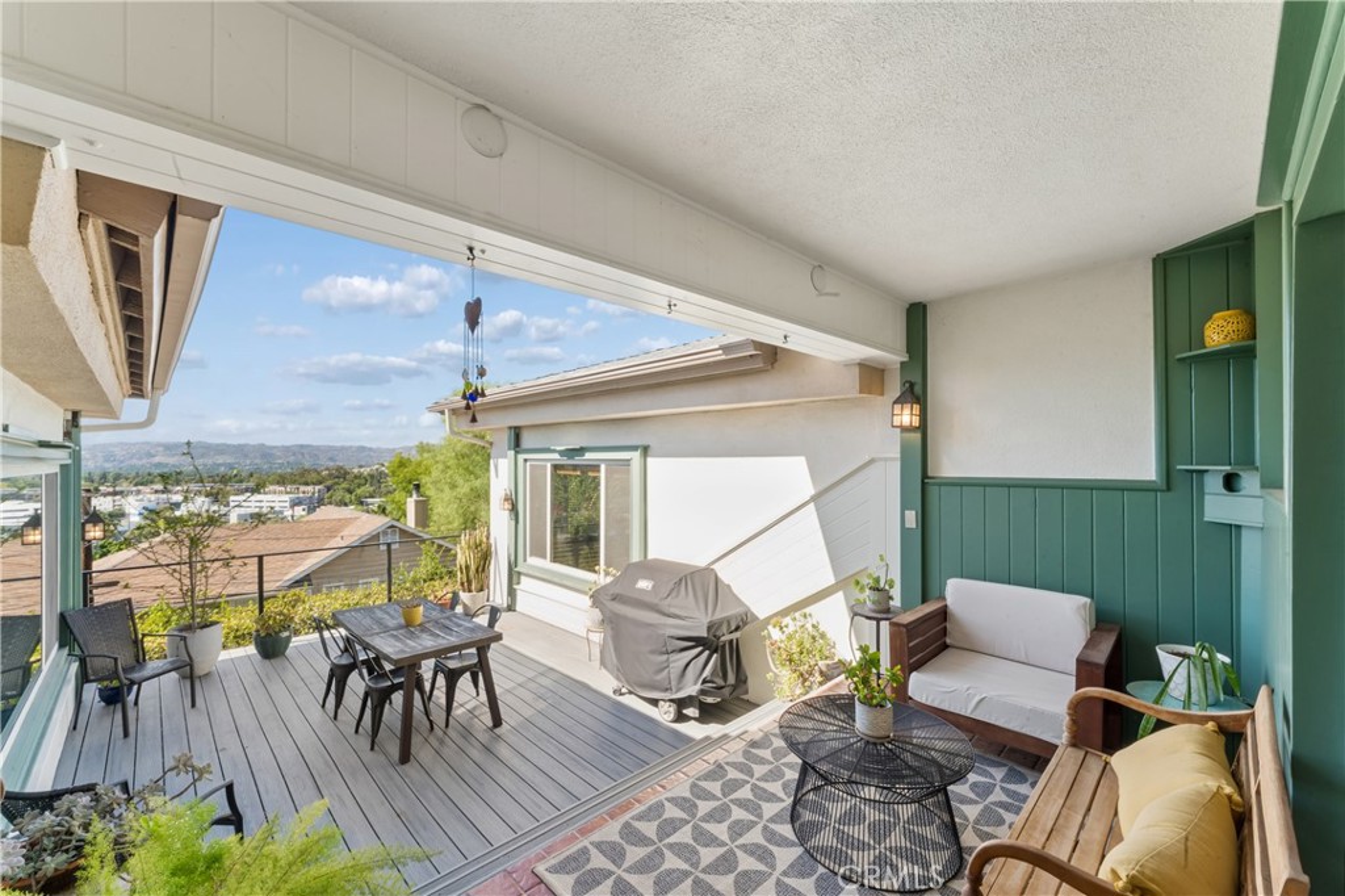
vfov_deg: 81.2
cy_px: 448
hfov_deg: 104.3
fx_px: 523
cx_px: 672
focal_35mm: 14
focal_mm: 14
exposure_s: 1/2.5
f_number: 22
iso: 100
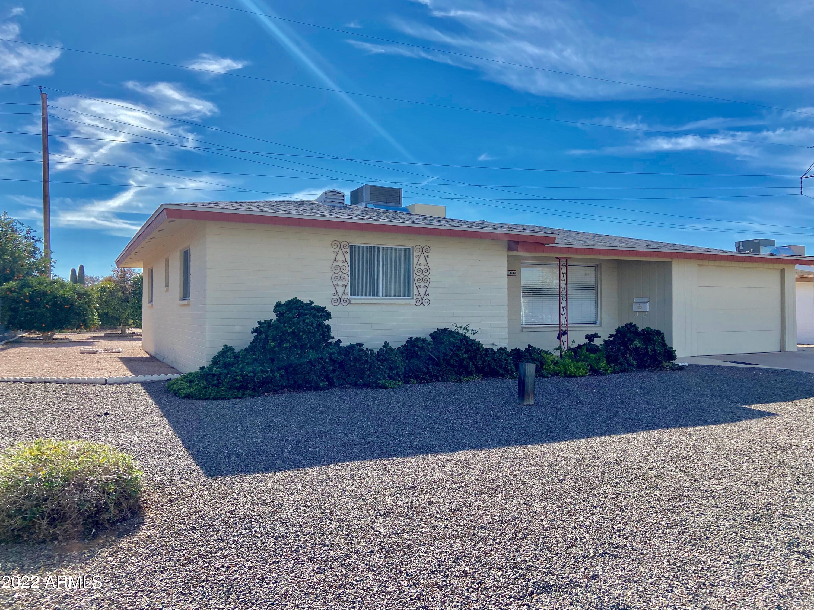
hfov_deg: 67.3
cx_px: 407
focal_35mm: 26
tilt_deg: +1.4
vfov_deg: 53.1
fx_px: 611
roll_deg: -0.1
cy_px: 305
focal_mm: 4.25
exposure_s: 1/4274
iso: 32
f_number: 1.8
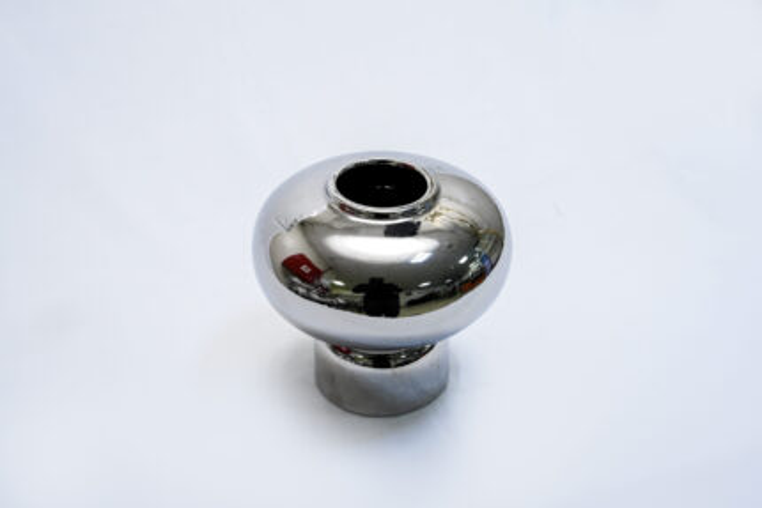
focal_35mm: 48
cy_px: 254
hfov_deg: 41.1
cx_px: 381
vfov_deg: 28.1
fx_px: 1016
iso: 3200
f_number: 13
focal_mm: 48
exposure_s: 1/125
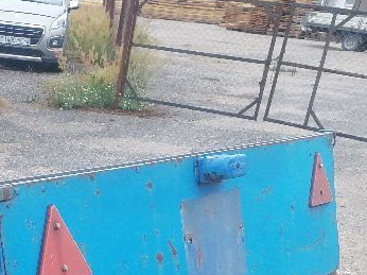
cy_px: 381
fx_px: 816
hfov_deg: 24.1
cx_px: -11
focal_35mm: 77
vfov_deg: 17.6
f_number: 1.8
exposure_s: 1/214
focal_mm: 4.25
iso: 50
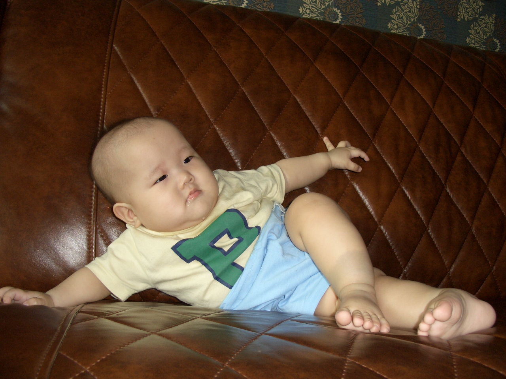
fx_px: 482
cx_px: 253
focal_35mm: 33
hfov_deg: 55.4
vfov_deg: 42.9
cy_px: 190
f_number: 2.8
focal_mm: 7.1
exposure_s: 1/60
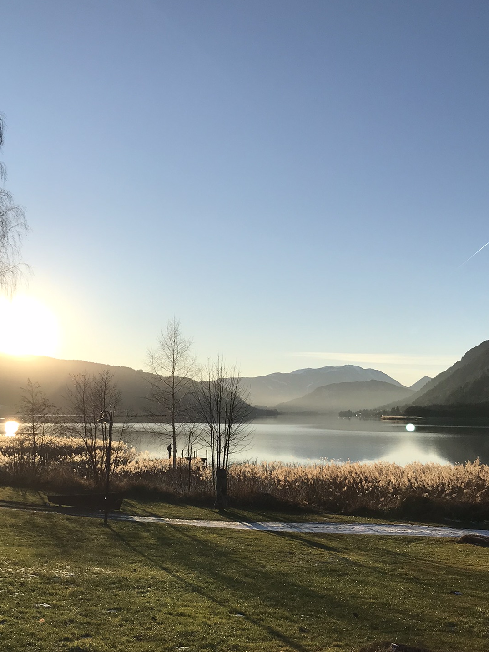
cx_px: 223
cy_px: 381
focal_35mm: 40
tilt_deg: +2.9
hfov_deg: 35.9
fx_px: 754
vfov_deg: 46.6
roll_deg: +0.6
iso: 20
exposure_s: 1/3195
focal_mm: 3.99
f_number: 1.8
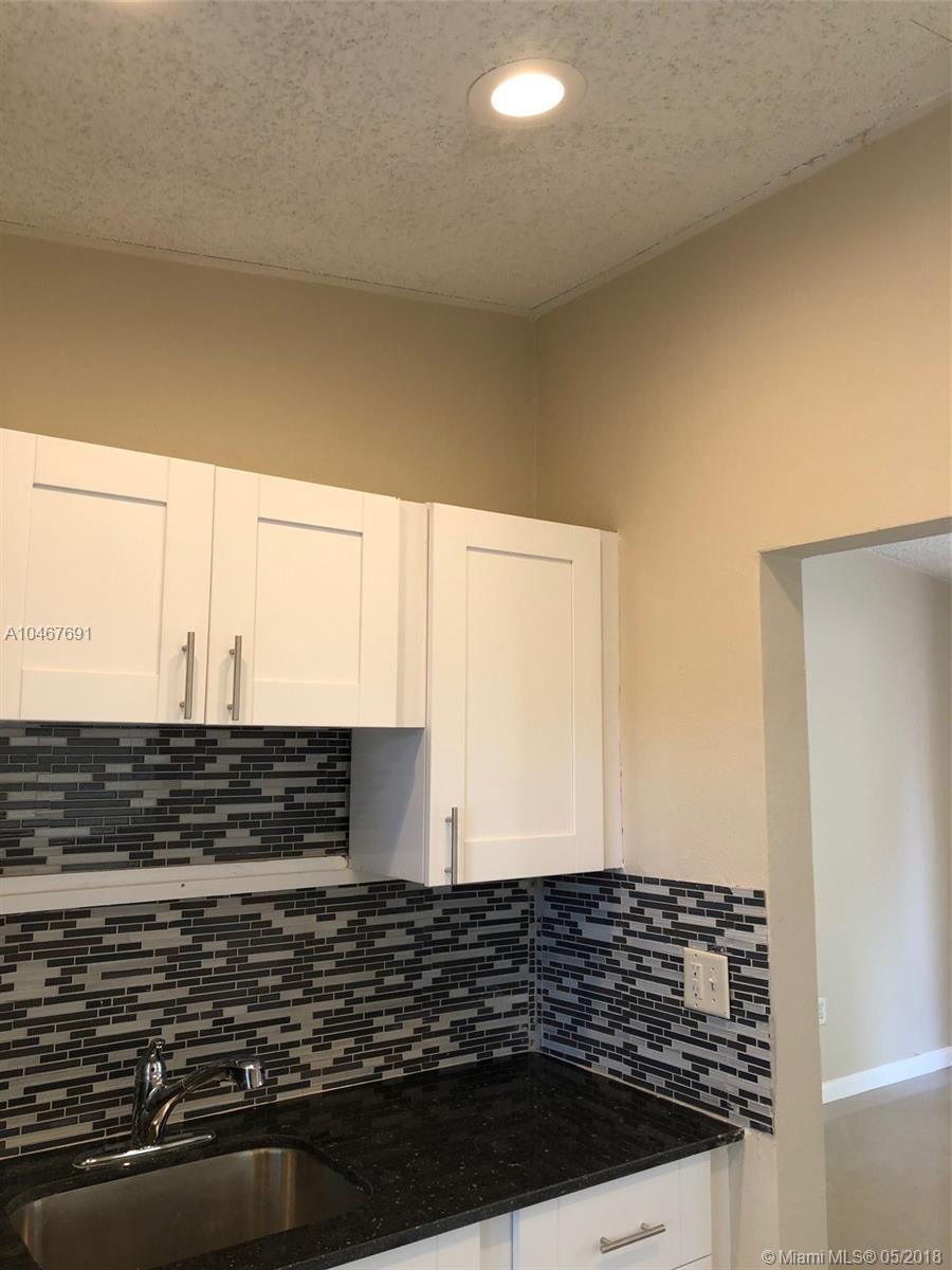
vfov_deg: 63.4
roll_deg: +0.0
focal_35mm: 28
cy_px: 635
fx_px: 1027
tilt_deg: +5.9
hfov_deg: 49.7
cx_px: 476
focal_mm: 3.99
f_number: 1.8
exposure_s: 1/40
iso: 25
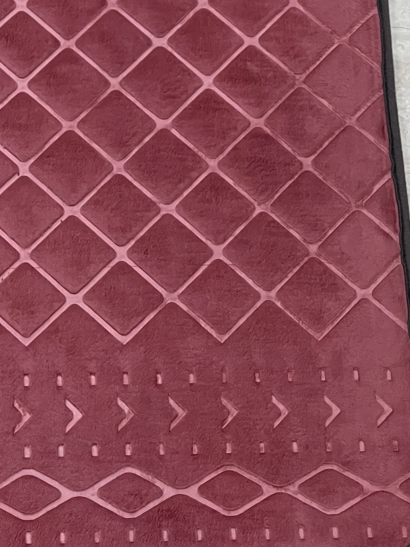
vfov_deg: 15.0
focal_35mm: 131
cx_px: 132
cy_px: 157
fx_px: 2069
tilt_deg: -65.6
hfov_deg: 11.3
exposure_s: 1/60
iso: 640
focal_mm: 9
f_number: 2.8
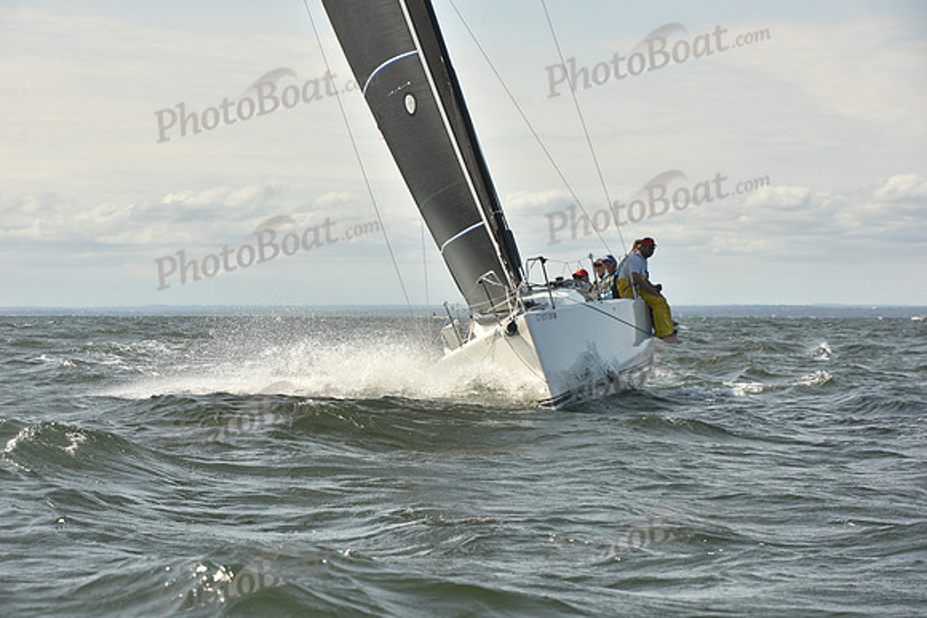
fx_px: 3091
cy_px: 309
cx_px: 464
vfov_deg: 11.4
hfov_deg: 17.1
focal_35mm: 120
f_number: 9
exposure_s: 1/800
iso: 250
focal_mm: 120
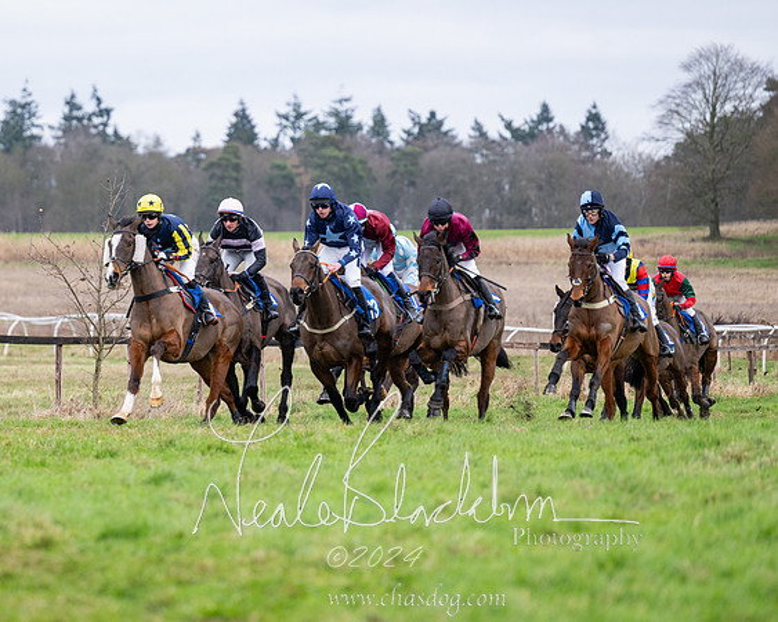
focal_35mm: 275
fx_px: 6322
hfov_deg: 7.0
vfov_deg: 5.6
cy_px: 308
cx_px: 285
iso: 800
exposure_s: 1/1000
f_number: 4
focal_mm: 220
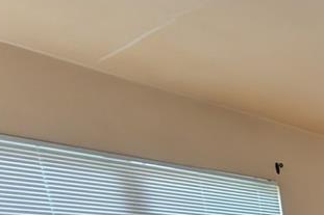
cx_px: 473
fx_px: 369
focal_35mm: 41
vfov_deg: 22.1
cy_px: 374
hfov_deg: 30.1
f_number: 1.7
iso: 106
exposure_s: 1/60
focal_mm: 2.02
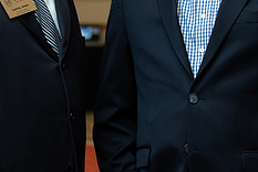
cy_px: -7
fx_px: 1249
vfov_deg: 7.9
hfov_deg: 11.8
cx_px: 123
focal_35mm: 174
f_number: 5
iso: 1600
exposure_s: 1/200
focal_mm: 70
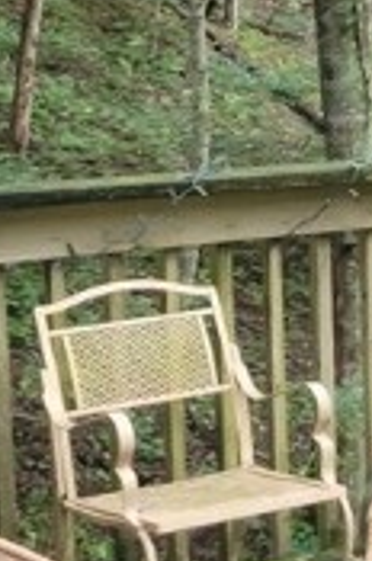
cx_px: 574
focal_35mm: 119
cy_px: 244
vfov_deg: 17.2
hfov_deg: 11.0
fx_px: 1852
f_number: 1.8
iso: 250
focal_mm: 5.4
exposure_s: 1/40
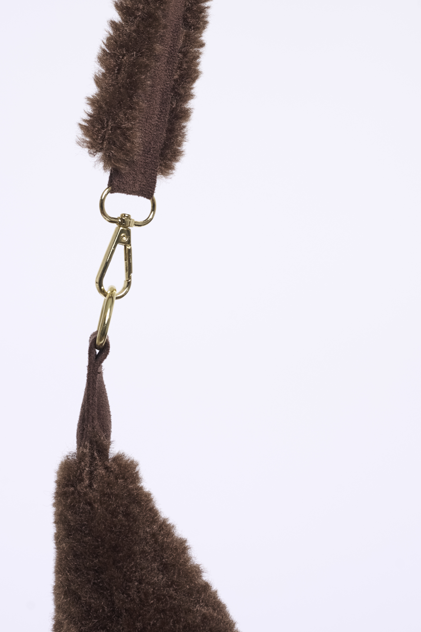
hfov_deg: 10.4
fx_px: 2315
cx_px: 217
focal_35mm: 132
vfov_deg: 15.5
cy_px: 339
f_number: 8
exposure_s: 1/160
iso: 125
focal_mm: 120
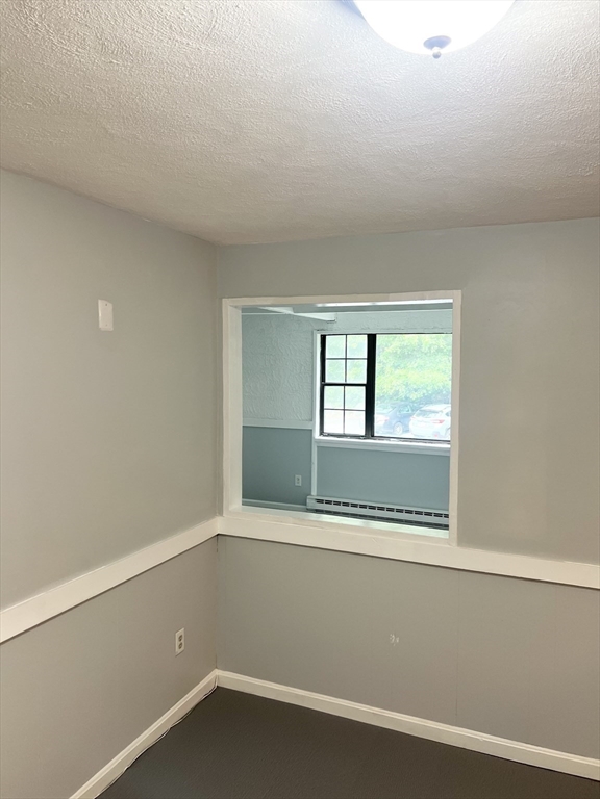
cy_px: 400
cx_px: 300
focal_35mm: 26
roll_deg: -1.6
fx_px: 601
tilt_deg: -1.0
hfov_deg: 53.1
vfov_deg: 67.3
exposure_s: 1/60
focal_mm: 5.7
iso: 80
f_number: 1.5
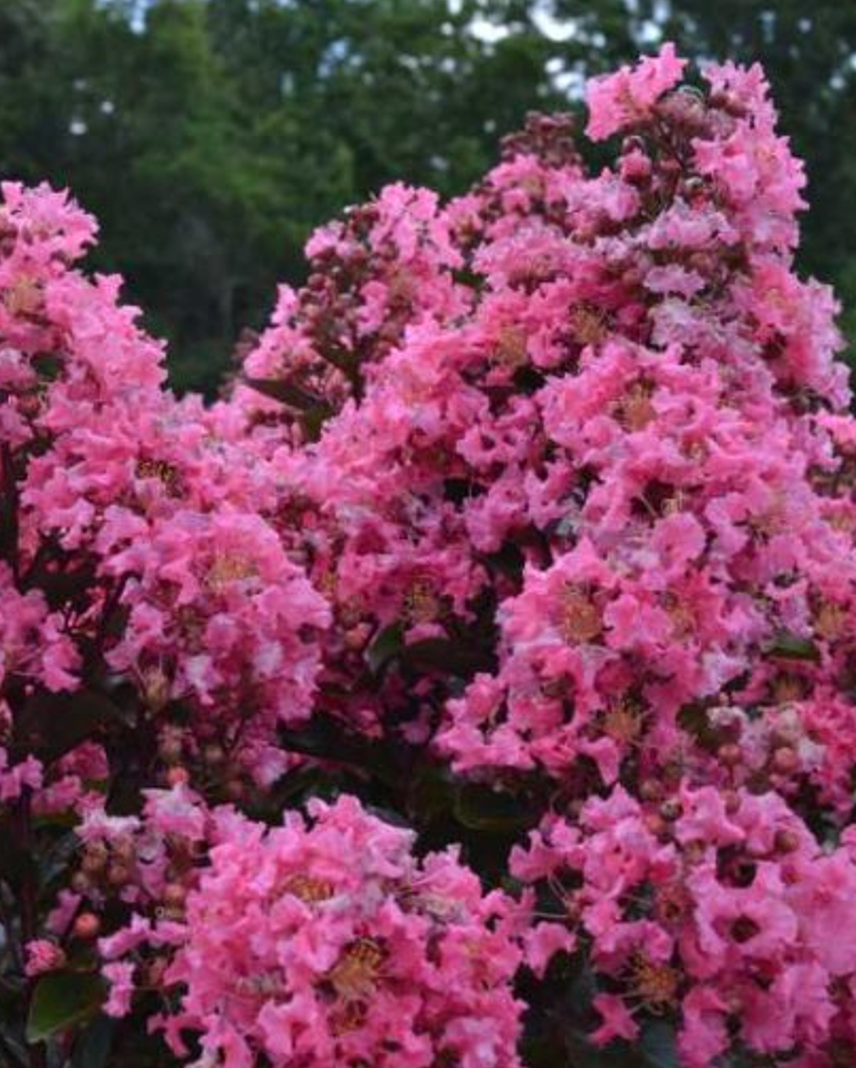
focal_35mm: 58
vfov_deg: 32.4
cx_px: 106
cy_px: 595
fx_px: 1835
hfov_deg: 25.5
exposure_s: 1/500
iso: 800
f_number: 8
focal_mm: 24
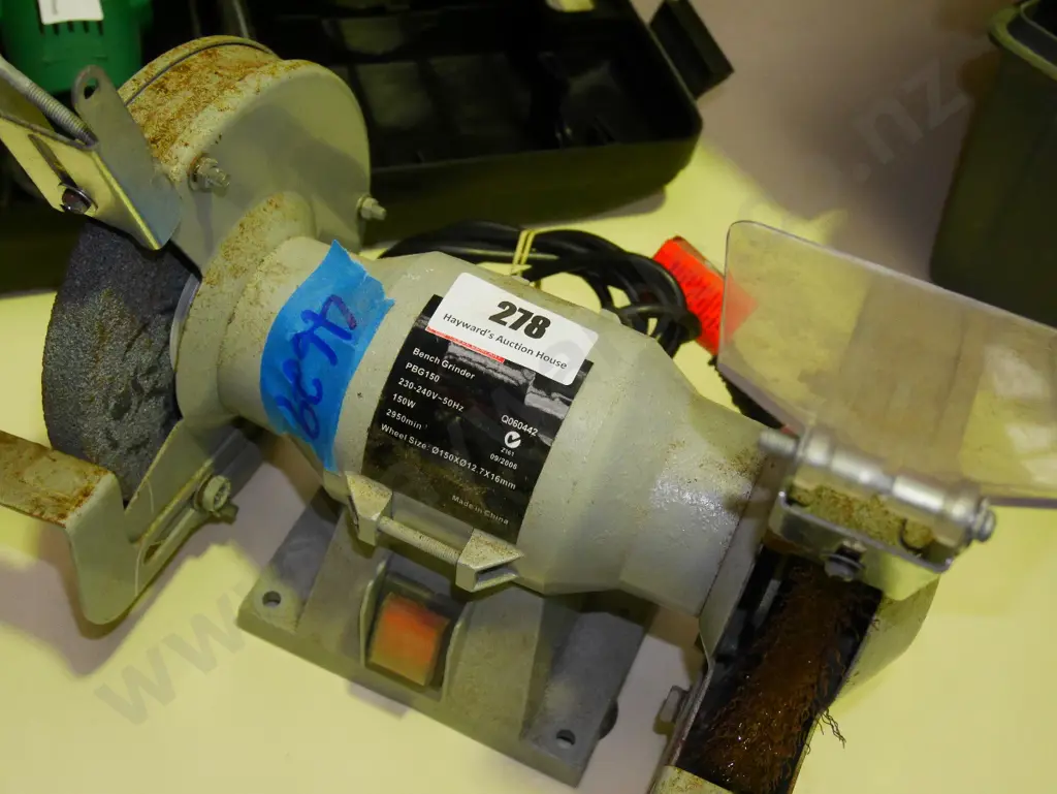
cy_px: 397
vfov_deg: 34.4
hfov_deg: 44.8
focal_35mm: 42
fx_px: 1283
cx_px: 528
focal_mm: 21
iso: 3200
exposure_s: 1/160
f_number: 4.7
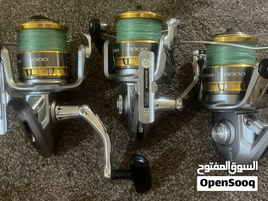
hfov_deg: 69.4
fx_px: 194
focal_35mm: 25
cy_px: 100
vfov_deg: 54.9
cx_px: 134
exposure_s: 1/30
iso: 800
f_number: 1.6
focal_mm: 5.1
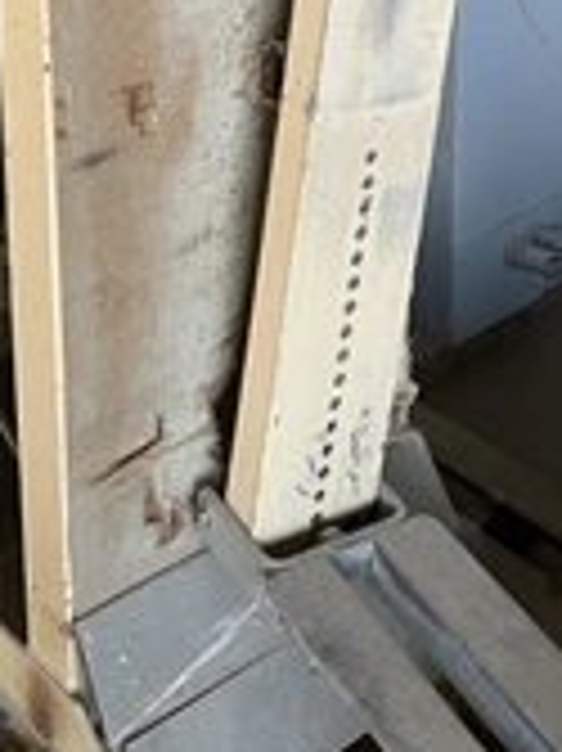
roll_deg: +0.5
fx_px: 1452
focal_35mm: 67
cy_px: -131
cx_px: 243
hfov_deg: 21.9
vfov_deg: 26.1
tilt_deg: -11.7
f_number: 1.8
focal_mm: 3.99
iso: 125
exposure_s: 1/60
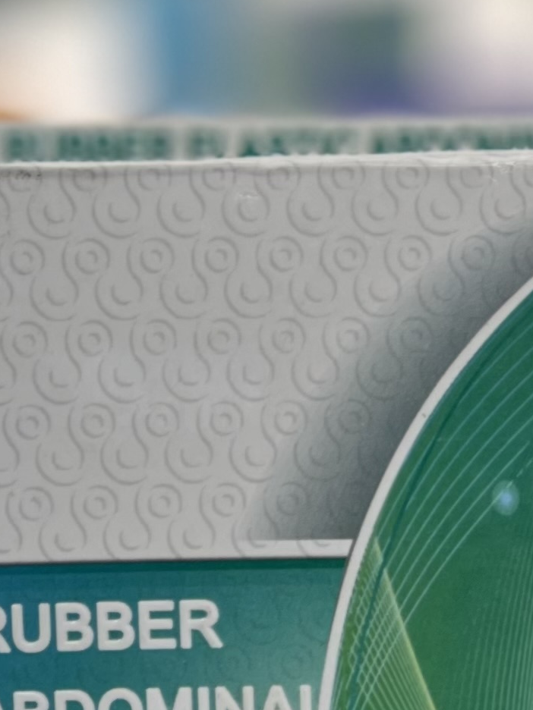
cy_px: 1277
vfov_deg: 15.2
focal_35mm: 112
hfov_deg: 13.2
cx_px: 294
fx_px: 2299
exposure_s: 1/100
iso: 64
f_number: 1.6
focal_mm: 5.1
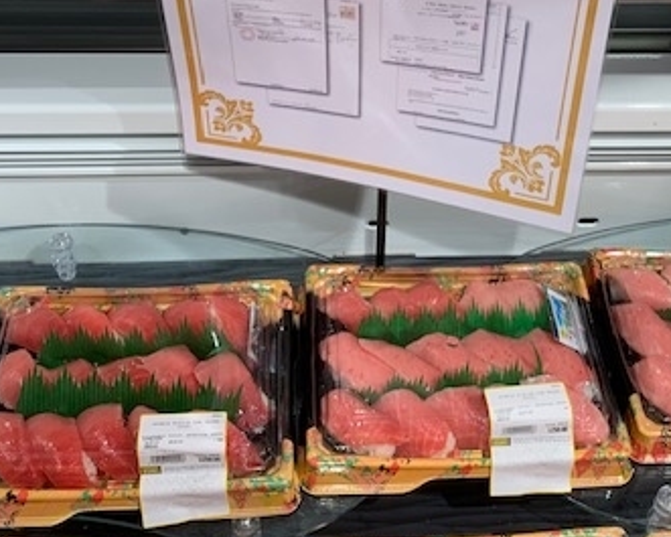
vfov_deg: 30.0
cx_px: 367
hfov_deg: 38.0
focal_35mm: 49
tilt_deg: -39.1
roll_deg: -3.1
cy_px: 93
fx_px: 973
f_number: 1.8
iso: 50
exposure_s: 1/121
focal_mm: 4.25
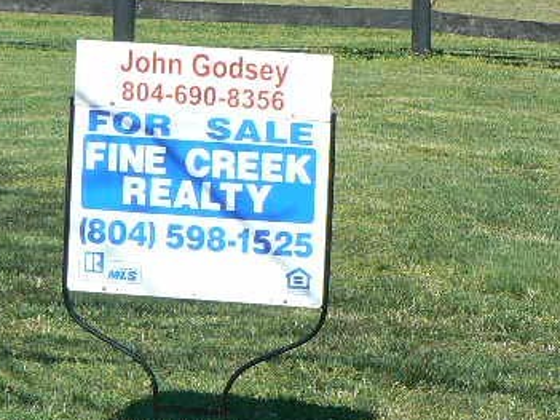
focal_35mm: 228
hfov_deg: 8.7
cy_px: 137
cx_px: 179
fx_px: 3687
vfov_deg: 6.5
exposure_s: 1/500
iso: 80
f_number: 6.3
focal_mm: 15.2
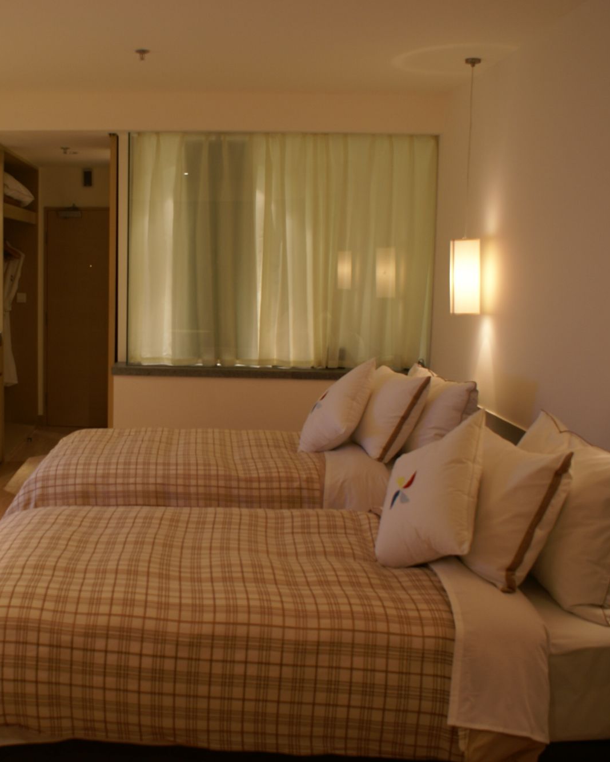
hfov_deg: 38.0
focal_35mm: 38
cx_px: 138
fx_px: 858
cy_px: 381
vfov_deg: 47.9
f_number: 3.5
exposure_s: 1/10
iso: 100
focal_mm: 18
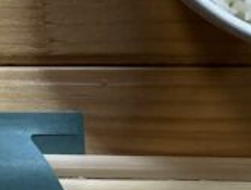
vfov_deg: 8.2
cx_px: -176
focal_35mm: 163
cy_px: -306
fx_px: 1185
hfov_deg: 11.4
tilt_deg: -61.1
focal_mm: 4.2
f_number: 1.6
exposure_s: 1/120
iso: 64
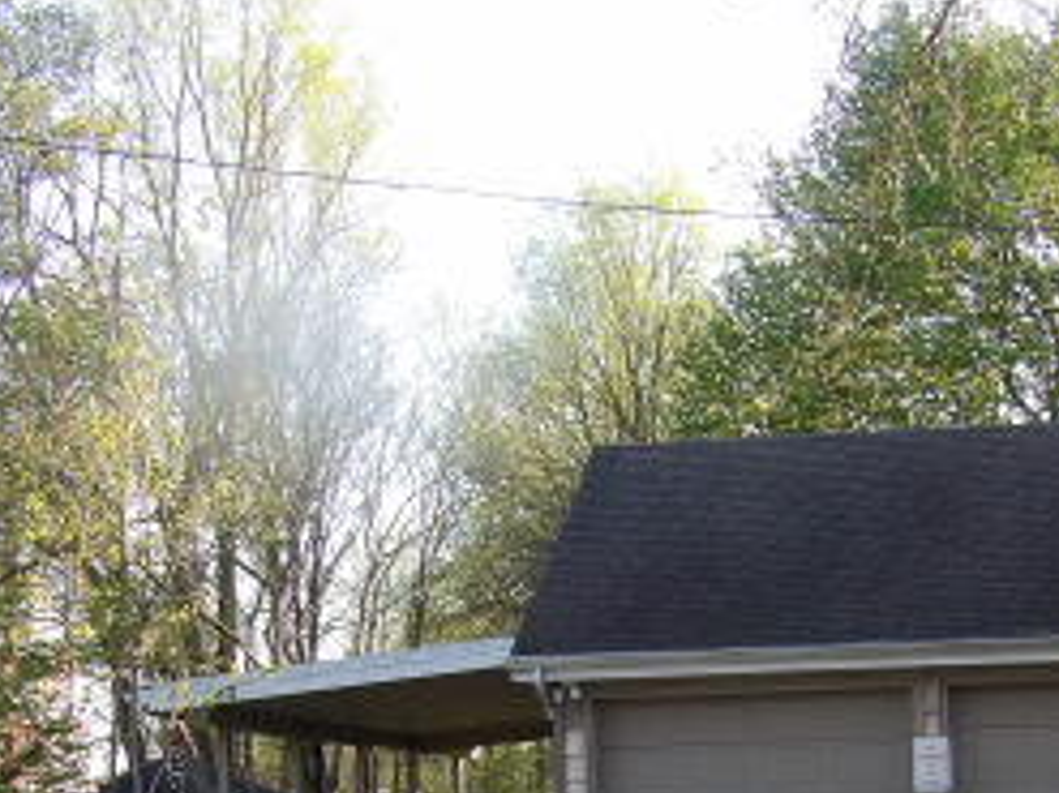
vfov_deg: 14.4
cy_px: 814
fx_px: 3088
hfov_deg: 19.4
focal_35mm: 101
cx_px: 707
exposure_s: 1/103
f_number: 3.7
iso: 100
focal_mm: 7
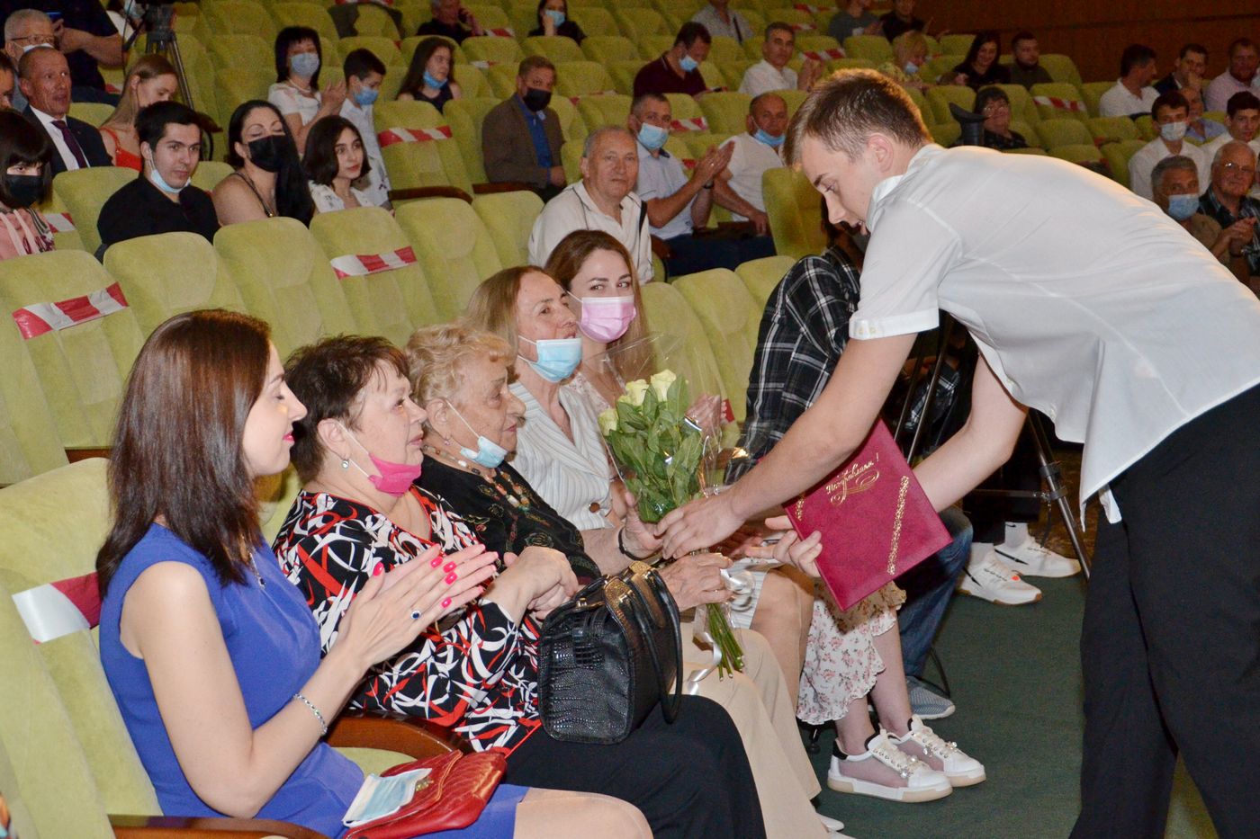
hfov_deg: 37.9
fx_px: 1837
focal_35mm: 52
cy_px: 420
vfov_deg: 25.7
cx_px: 630
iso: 1600
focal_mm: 35
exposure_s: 1/200
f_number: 4.5
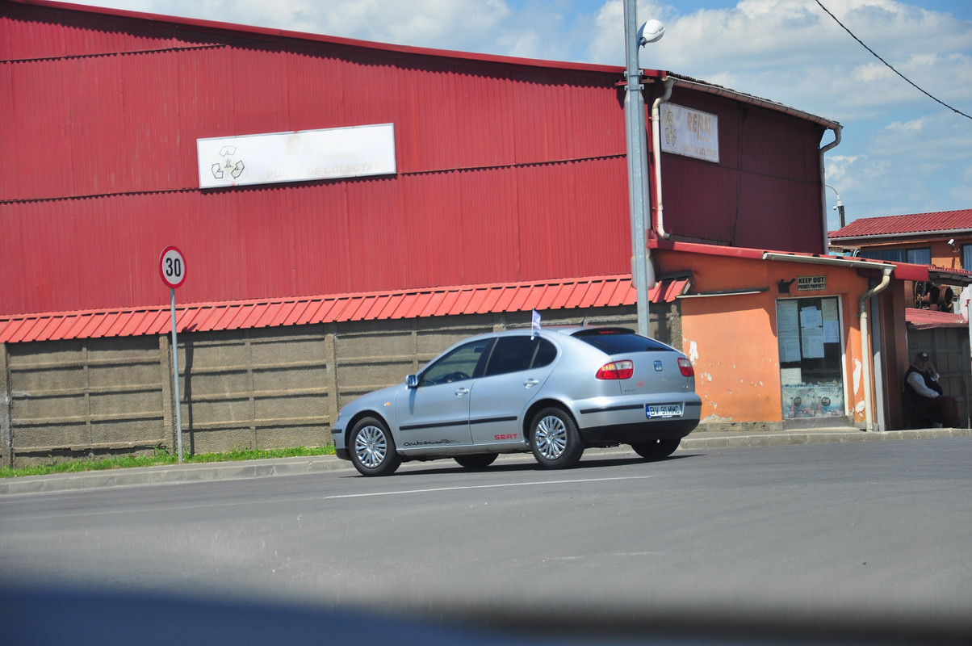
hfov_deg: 19.5
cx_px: 486
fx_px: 2832
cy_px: 323
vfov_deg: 13.0
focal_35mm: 105
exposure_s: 1/800
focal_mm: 70
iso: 200
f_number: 5.6
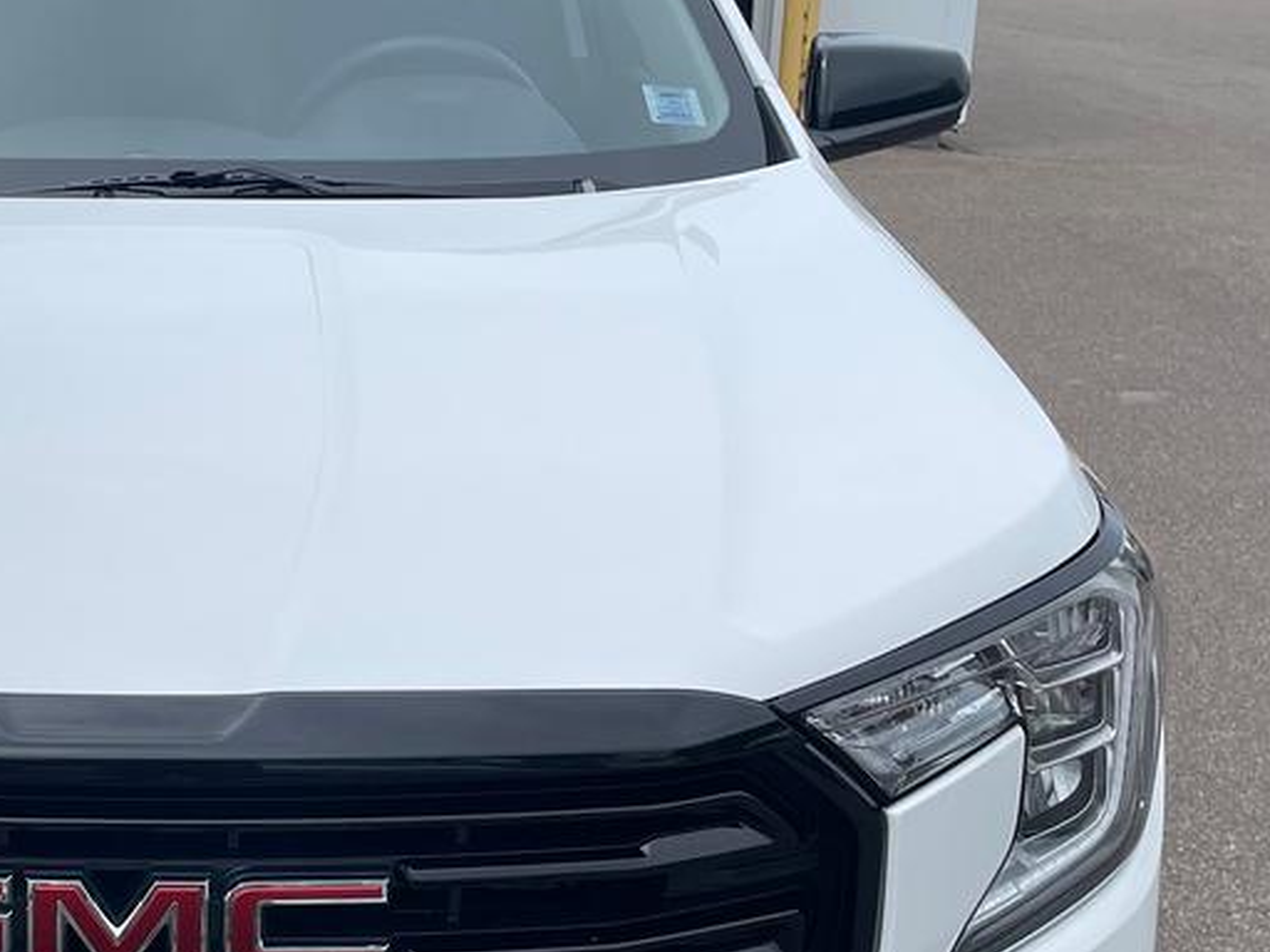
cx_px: 104
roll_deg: +0.9
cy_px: 652
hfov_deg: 28.6
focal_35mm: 65
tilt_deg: -18.9
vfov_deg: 22.5
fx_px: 2385
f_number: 1.6
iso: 32
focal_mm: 4.2
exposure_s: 1/4292
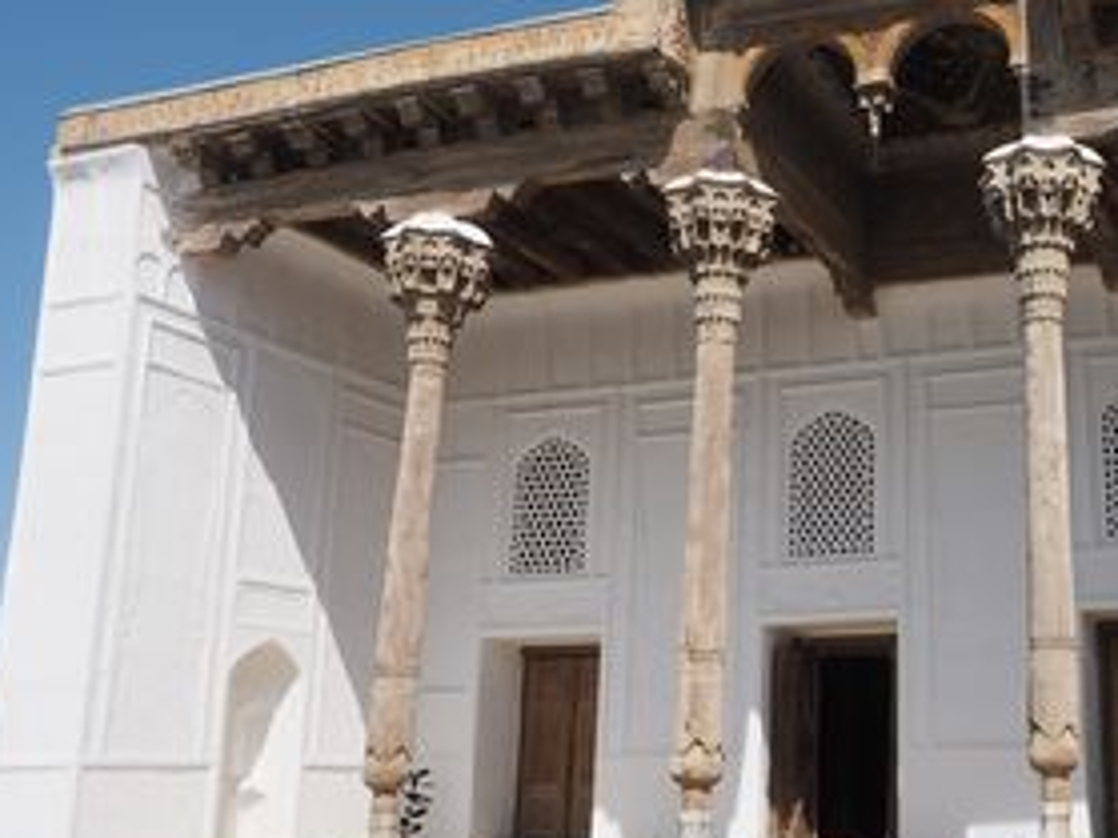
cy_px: 427
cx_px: 918
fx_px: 1388
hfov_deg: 41.7
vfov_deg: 33.6
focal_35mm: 43
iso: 200
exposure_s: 1/640
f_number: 8
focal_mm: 12
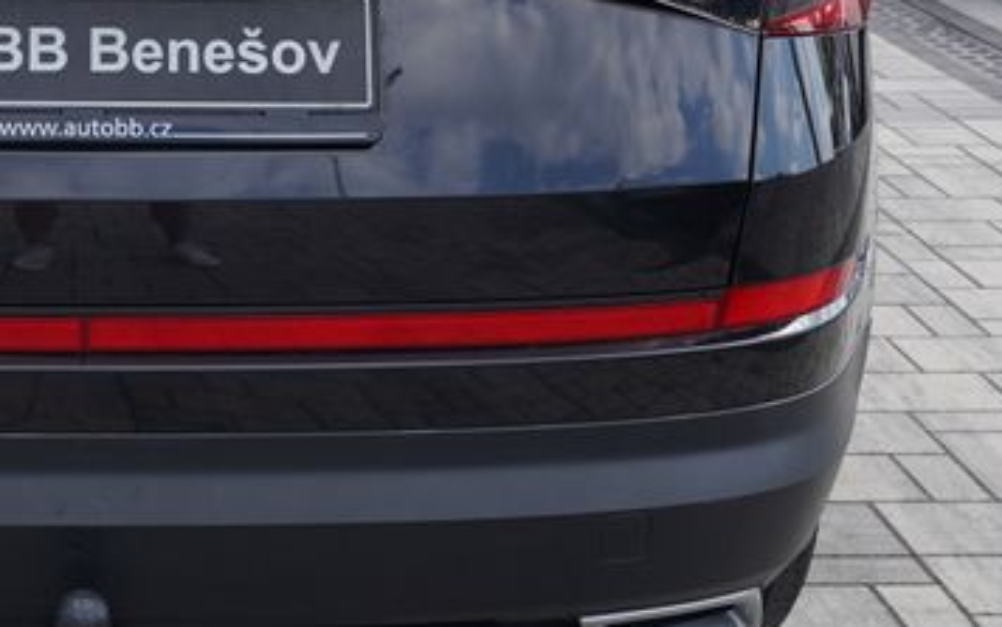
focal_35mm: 85
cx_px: 90
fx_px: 2323
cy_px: -38
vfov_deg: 15.1
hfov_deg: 23.7
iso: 100
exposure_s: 1/160
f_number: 6.3
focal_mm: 29
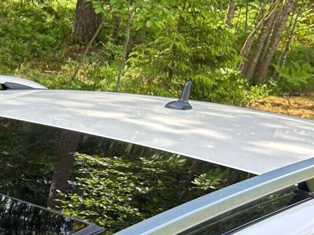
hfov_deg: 18.4
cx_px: -175
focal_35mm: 93
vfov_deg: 15.7
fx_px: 844
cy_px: 205
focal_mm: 5.7
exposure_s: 1/339
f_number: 1.5
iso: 50
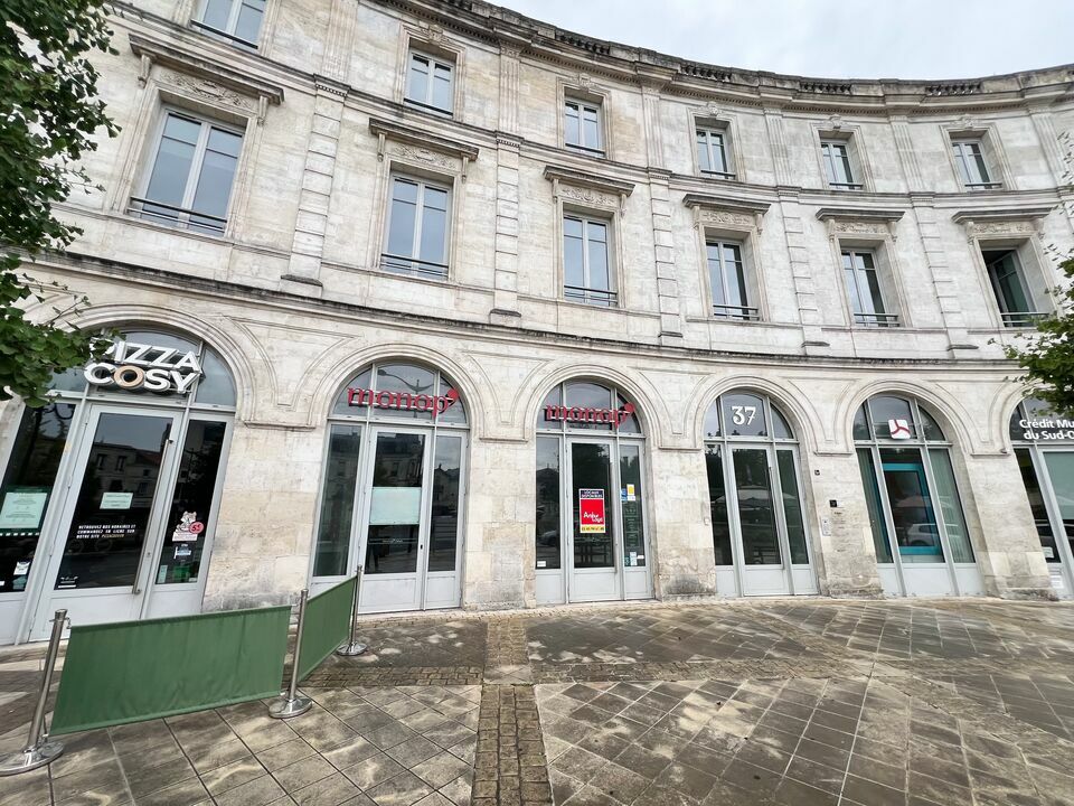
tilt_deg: +16.5
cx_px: 537
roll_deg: +1.3
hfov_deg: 106.2
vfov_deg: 89.9
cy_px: 403
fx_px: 403
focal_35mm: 13
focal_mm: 1.57
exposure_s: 1/384
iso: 32
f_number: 1.8
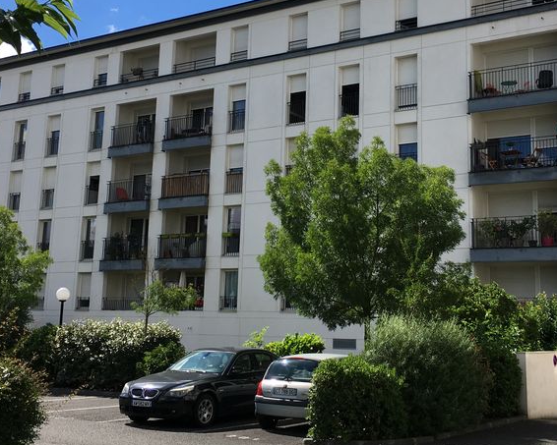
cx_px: 305
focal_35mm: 50
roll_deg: -0.8
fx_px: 824
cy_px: 159
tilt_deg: +11.2
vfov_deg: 30.1
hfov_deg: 37.3
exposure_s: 1/1326
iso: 25
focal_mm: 4.15
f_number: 2.2
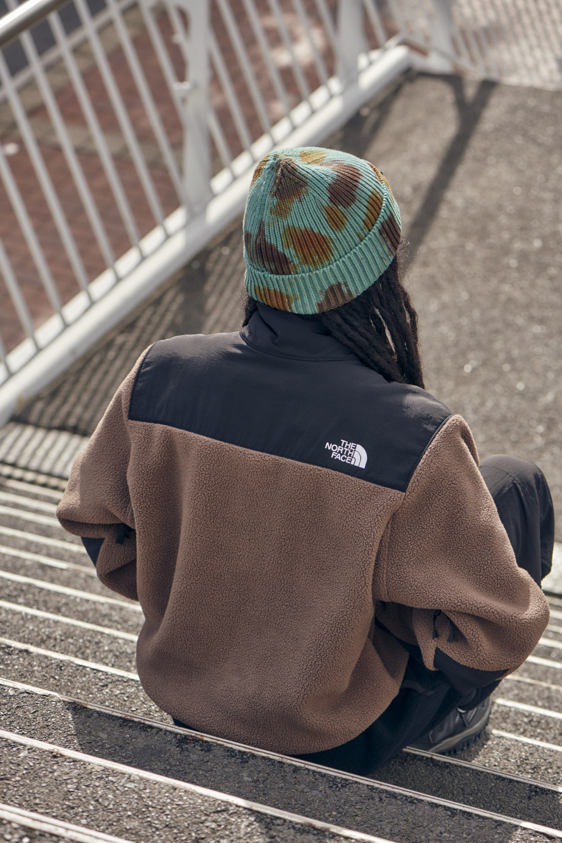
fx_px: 2458
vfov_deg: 19.5
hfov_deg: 13.0
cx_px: 281
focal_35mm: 105
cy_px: 422
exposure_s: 1/250
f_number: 7.1
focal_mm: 105
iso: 100
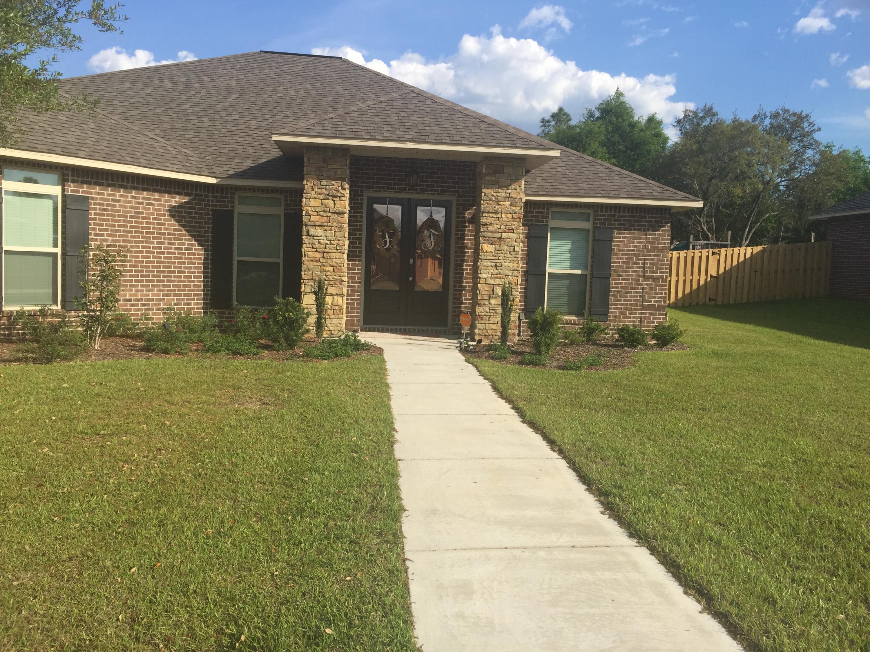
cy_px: 326
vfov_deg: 48.2
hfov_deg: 61.7
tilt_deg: -4.9
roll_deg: -2.5
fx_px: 729
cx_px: 435
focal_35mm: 29
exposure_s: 1/2083
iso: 32
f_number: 2.2
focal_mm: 4.15
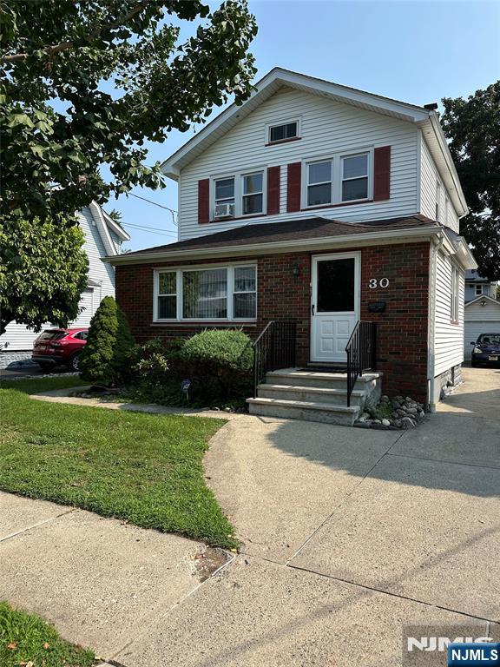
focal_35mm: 24
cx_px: 250
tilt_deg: -0.3
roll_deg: -1.1
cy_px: 334
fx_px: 462
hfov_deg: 56.8
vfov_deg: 71.6
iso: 80
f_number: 1.78
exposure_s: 1/3155
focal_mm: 6.86
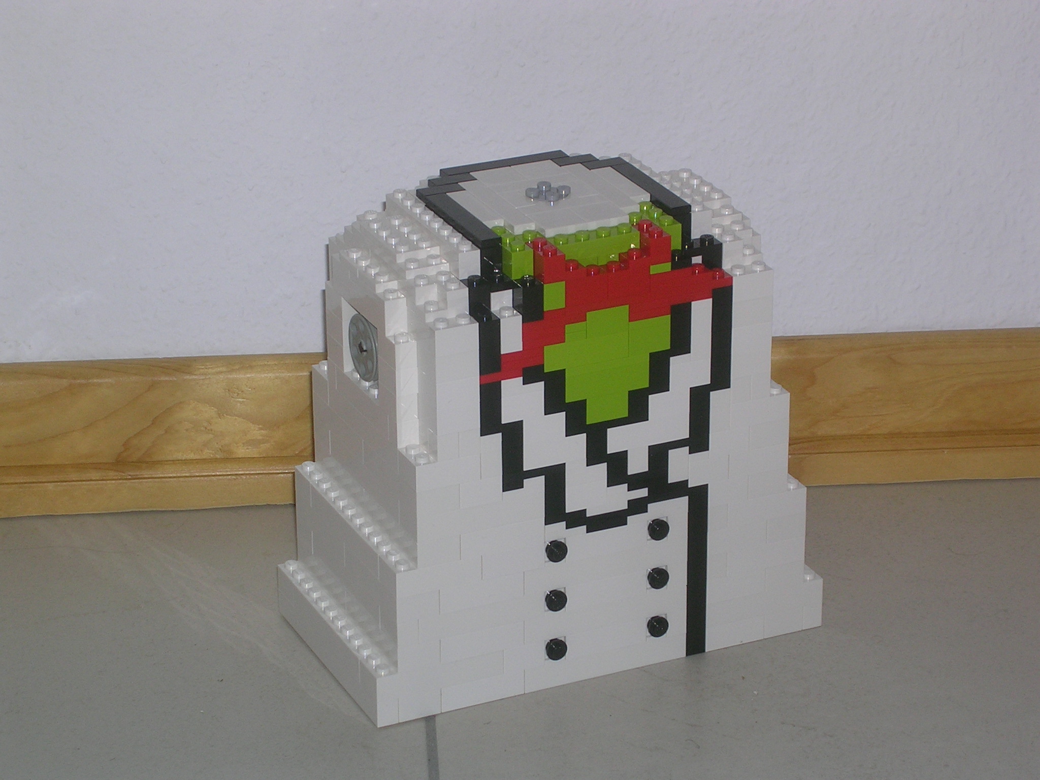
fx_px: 3455
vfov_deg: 12.9
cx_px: 520
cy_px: 390
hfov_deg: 17.1
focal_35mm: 115
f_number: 4.9
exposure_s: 1/60.1
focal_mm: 17.4
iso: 50
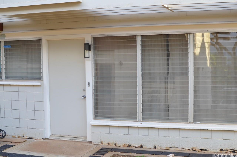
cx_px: 118
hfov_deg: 37.9
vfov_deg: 25.6
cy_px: 78
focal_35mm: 52
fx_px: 345
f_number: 5.6
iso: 400
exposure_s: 1/125
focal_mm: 35
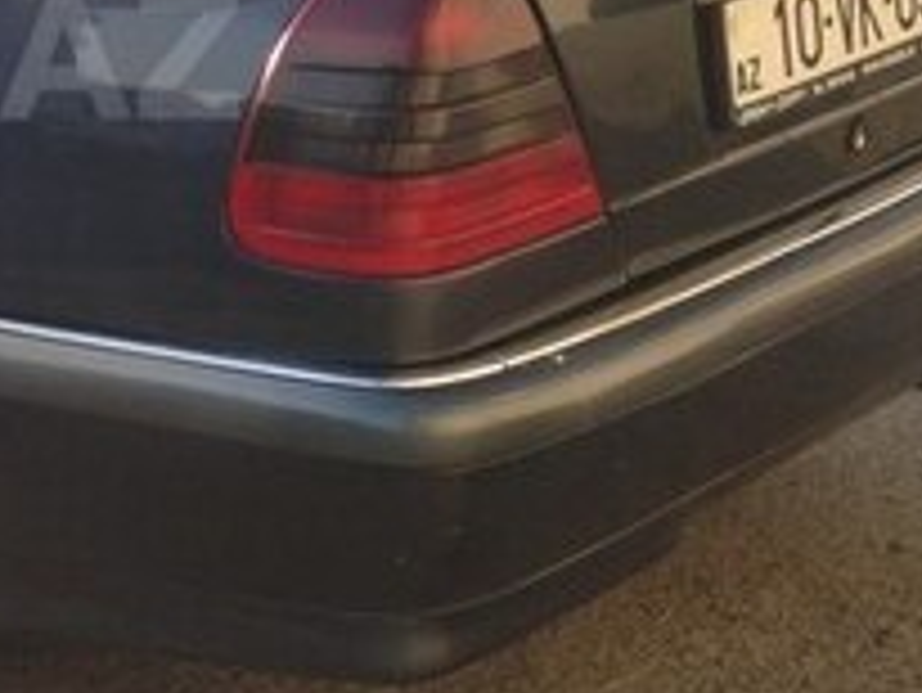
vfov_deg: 13.8
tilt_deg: -15.1
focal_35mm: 106
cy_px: 52
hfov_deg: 17.6
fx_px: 2825
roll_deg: +1.4
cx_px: -220
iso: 50
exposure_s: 1/272
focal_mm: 4.12
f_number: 2.4
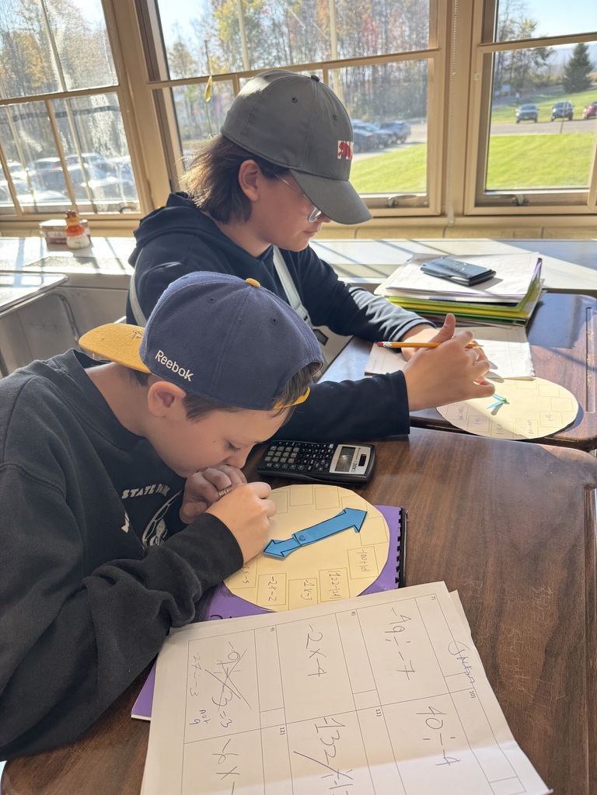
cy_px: 398
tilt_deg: -29.1
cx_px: 298
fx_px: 552
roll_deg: +6.3
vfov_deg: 71.6
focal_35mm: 24
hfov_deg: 56.8
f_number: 1.78
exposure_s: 1/227
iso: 64
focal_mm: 6.76
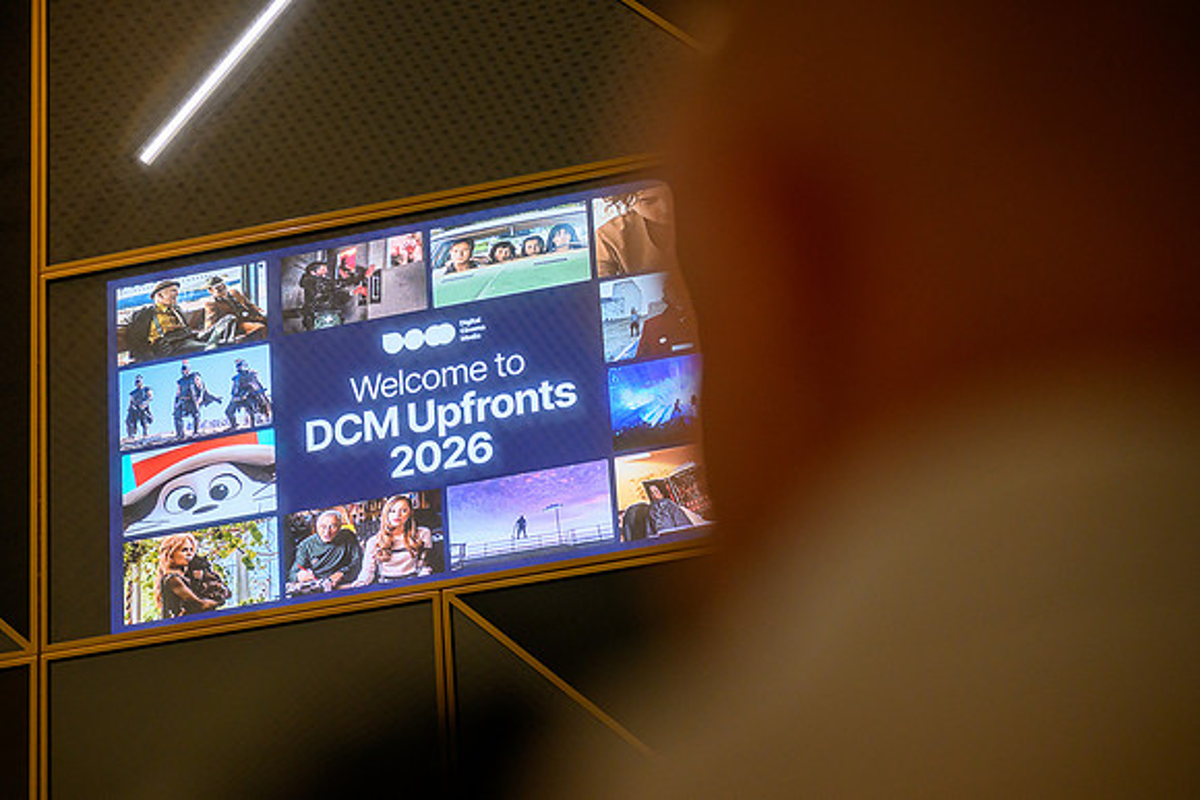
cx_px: 600
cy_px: 400
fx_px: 3304
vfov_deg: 13.8
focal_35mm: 99
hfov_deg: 20.6
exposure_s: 1/400
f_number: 2.7
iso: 1250
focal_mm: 94
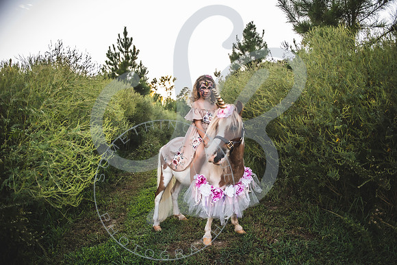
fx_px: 265
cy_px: 132
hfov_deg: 73.7
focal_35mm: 24
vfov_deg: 53.2
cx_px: 198
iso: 100
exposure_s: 1/200
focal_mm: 24
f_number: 2.8
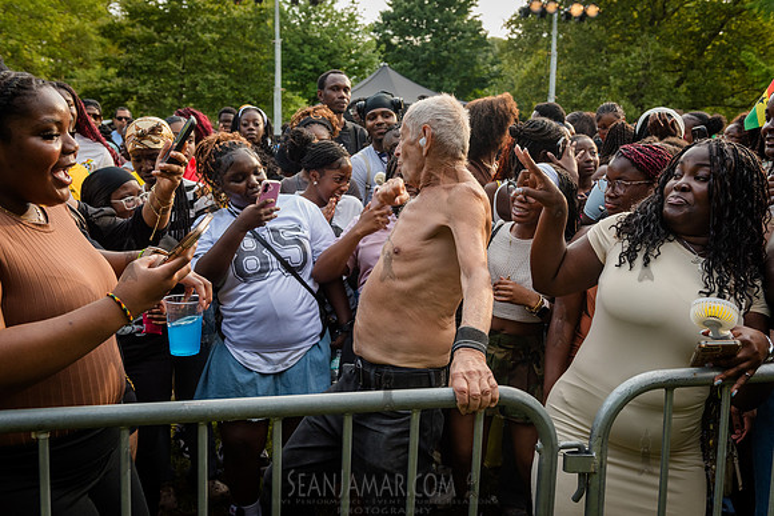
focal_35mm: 38
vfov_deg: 35.1
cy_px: 258
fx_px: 817
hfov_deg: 50.7
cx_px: 387
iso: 1000
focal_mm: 38
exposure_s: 1/640
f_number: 4.5
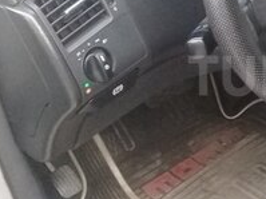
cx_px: 325
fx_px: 791
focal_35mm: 103
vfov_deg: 14.3
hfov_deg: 18.1
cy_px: 75
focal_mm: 3.3
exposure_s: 1/33
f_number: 2.2
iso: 200
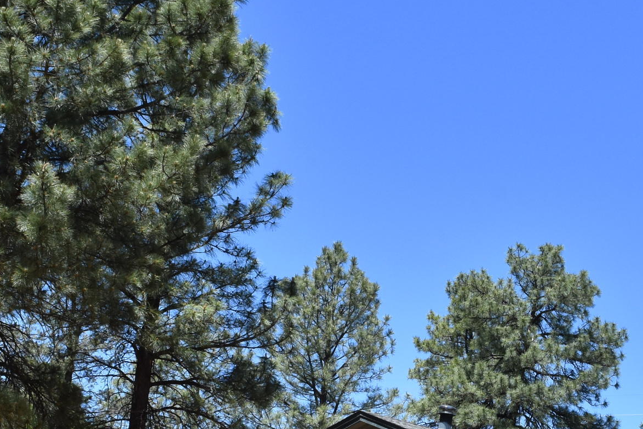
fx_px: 1232
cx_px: 463
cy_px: 441
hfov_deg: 28.9
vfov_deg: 19.1
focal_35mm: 69
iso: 500
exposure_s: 1/500
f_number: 11
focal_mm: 18
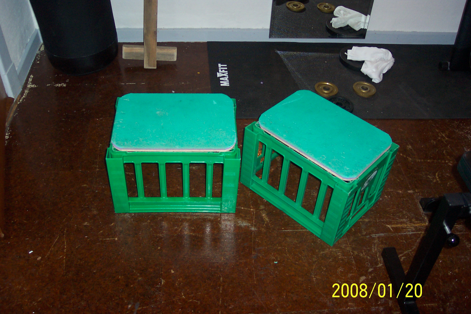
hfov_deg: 50.7
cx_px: 236
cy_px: 157
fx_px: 497
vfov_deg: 35.1
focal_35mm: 38
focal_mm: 8
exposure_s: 1/30
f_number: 2.8
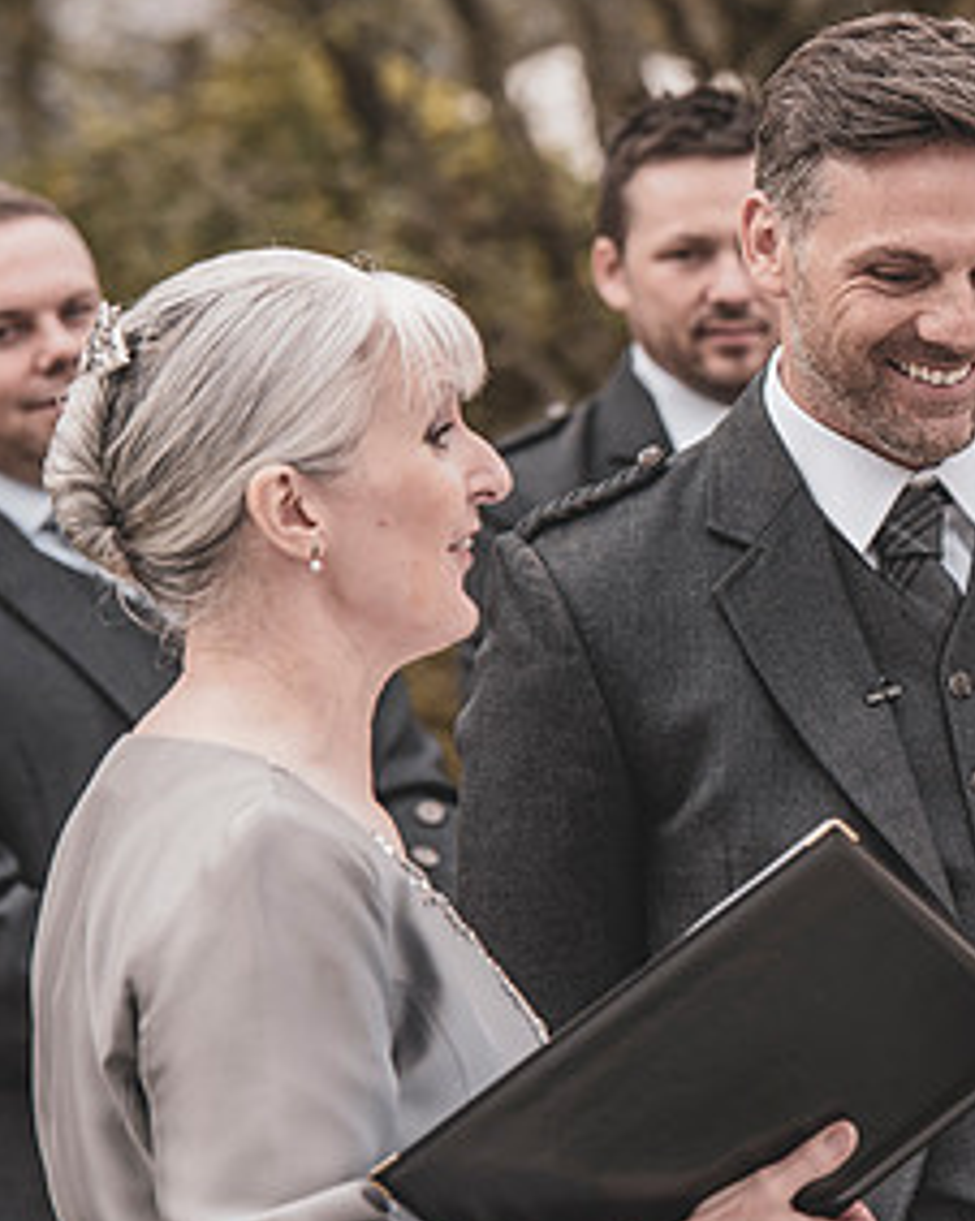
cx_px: 1204
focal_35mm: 279
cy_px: 498
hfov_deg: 5.5
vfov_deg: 6.9
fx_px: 10074
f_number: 5.6
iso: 250
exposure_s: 1/320
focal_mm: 145
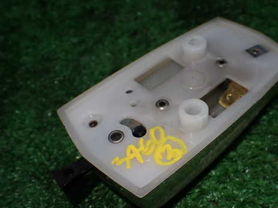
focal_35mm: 39
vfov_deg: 36.7
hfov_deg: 47.5
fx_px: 313
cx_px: 170
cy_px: 118
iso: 160
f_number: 2.3
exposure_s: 1/125
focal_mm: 5.4
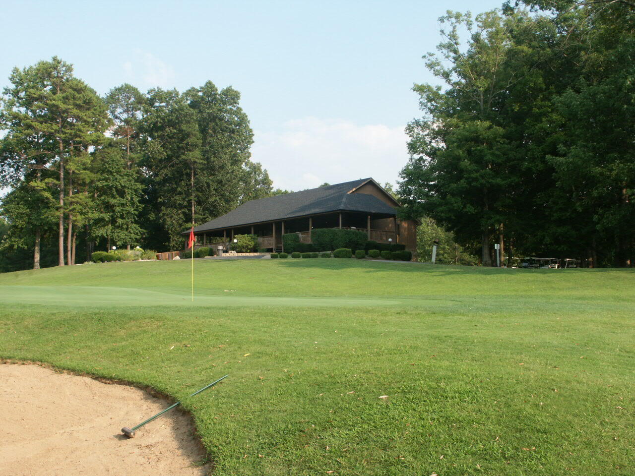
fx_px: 734
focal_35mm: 40
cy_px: 238
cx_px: 318
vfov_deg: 36.0
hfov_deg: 46.8
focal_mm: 10.52
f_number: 5.6
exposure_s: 1/250
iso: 100
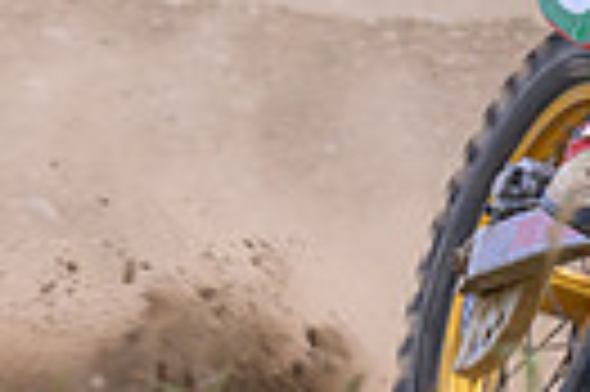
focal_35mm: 937
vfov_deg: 1.5
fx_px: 15337
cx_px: 872
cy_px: -123
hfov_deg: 2.2
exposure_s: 1/400
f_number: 4
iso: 64
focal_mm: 120
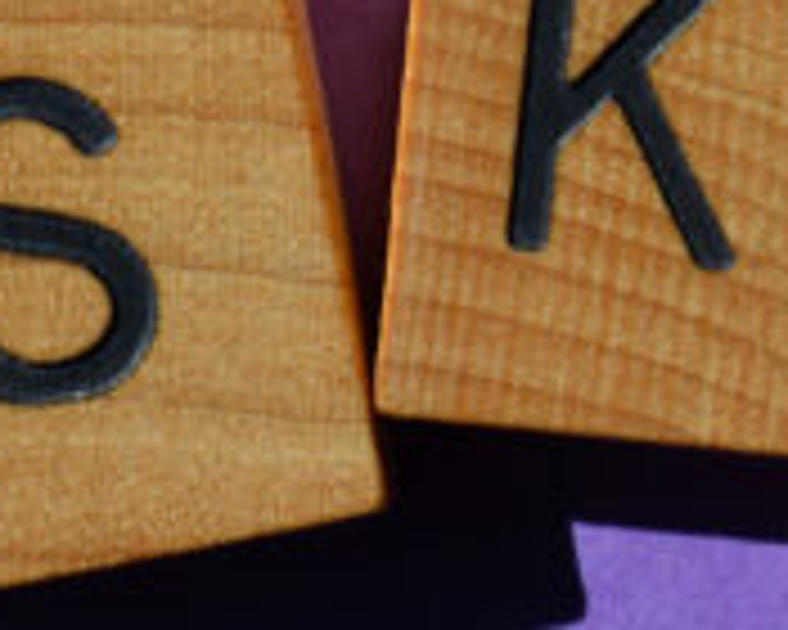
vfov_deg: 3.7
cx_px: 1594
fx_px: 9632
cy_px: -389
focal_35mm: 413
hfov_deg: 4.6
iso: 100
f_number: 8
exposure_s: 1/250
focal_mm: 50
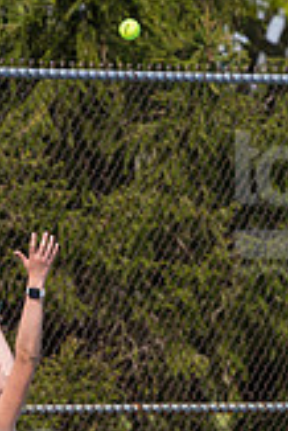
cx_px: 7
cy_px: 484
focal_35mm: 804
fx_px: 9627
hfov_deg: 1.7
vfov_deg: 2.6
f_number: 5.6
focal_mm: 195
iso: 320
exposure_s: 1/1600
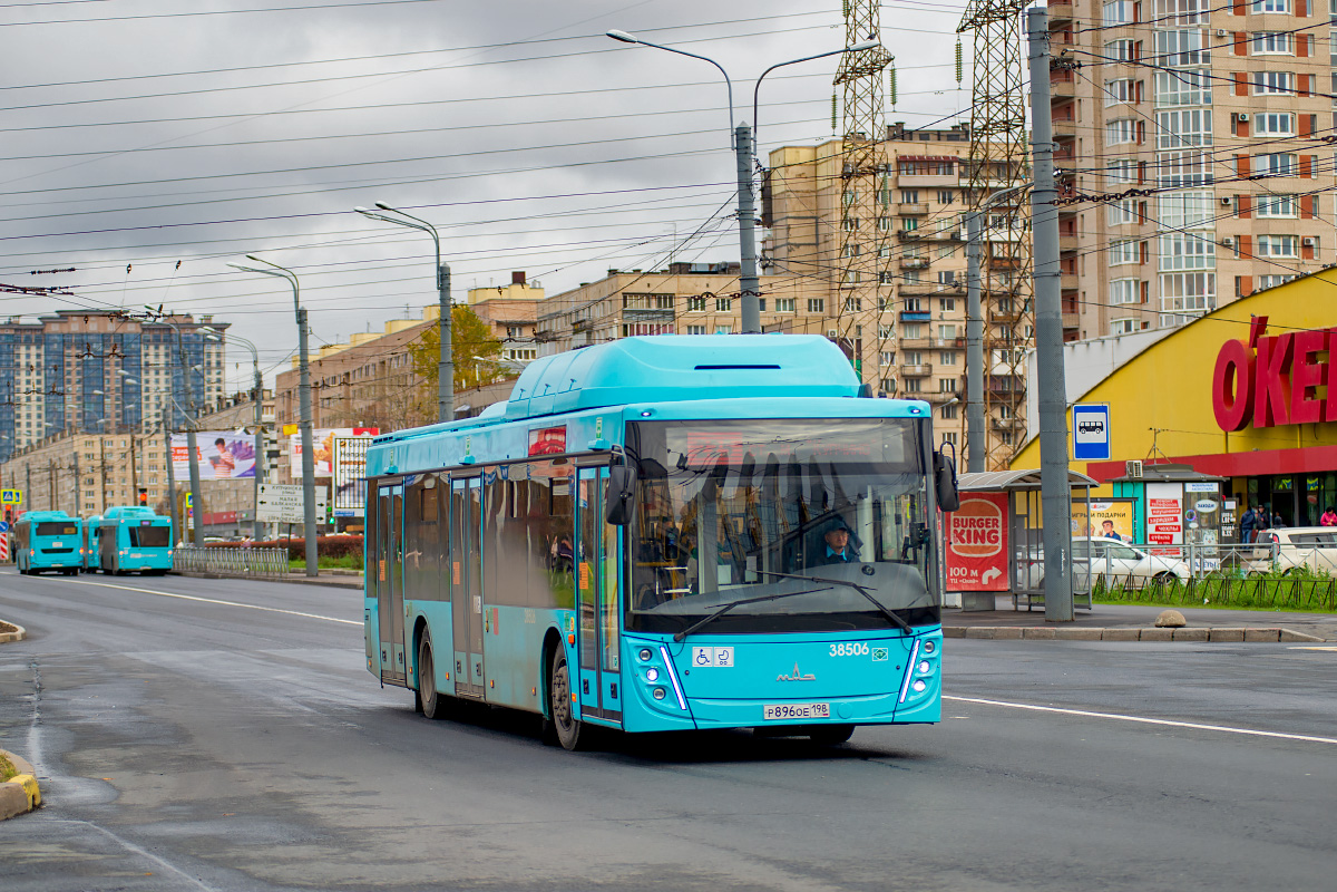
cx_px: 668
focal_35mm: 86
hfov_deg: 23.6
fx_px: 3194
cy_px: 446
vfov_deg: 15.9
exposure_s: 1/640
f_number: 4
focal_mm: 86
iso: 200
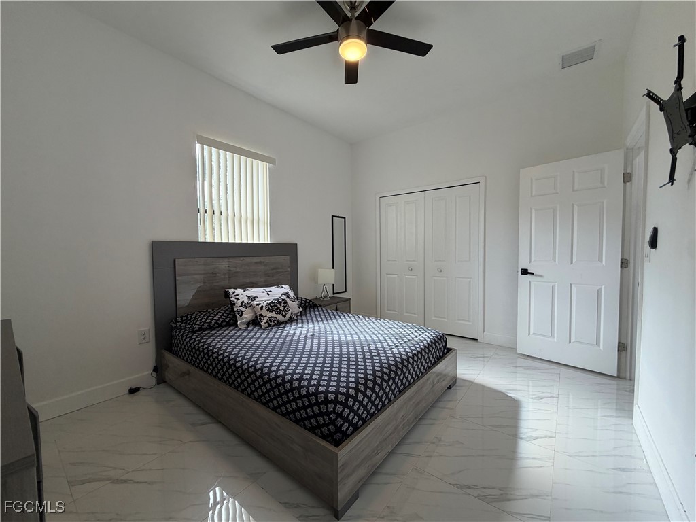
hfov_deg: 102.1
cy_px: 261
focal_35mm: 14
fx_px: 281
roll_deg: +0.3
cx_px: 348
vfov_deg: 85.7
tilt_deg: -1.5
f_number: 2.2
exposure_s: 1/120
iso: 125
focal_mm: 2.22
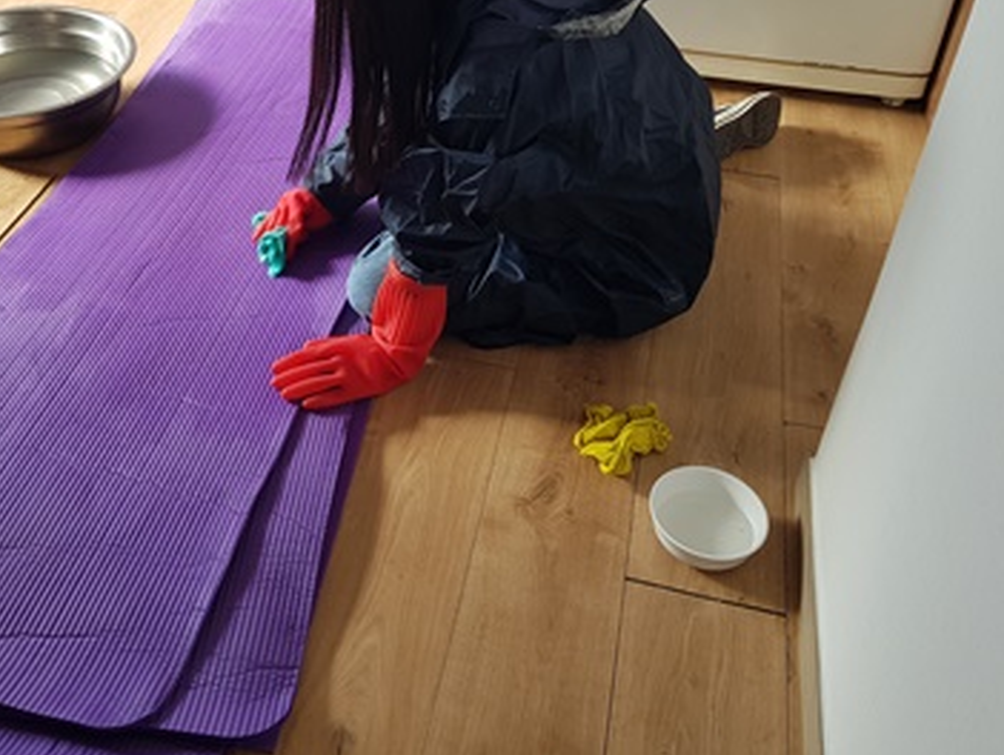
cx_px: 338
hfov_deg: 49.3
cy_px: 224
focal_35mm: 37
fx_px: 1074
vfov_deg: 38.1
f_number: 1.7
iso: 50
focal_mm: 4.3
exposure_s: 1/120
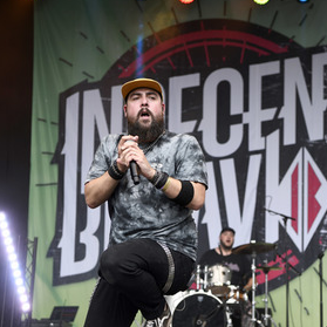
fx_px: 823
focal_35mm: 77
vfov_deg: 22.5
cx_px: 214
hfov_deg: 22.4
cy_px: 168
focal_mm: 56
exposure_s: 1/640
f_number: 3.5
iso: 800
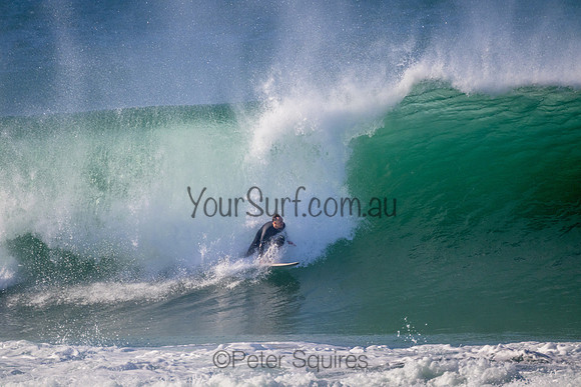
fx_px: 12914
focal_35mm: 800
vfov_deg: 1.7
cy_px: 194
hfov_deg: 2.6
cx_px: 290
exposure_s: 1/2000
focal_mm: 800
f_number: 11
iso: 1600
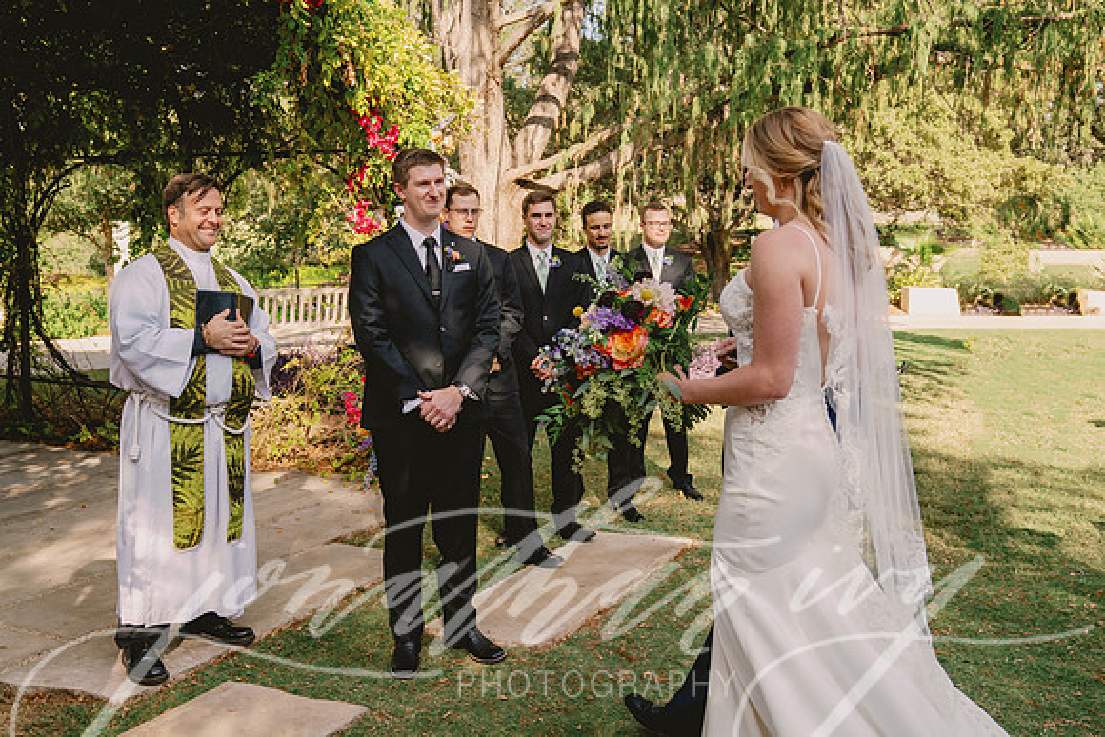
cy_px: 336
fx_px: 1072
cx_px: 543
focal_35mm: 35
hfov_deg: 54.5
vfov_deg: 37.9
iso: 200
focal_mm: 29
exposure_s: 1/500
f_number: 4
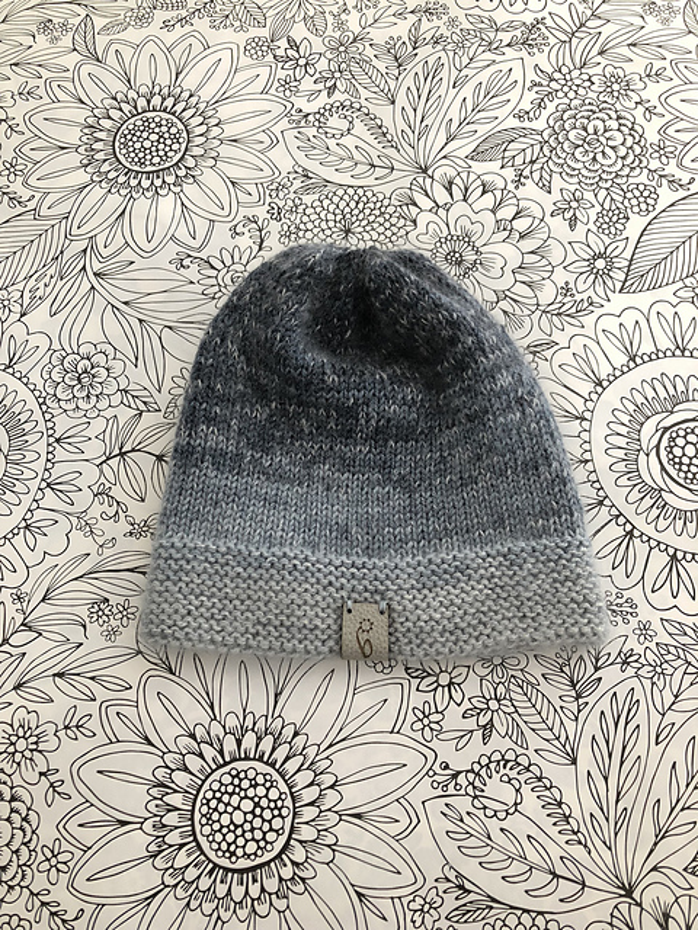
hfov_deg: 49.7
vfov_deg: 63.4
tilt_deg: -73.0
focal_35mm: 28
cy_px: 465
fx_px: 753
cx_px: 349
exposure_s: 1/15
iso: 50
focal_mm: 3.99
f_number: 1.8
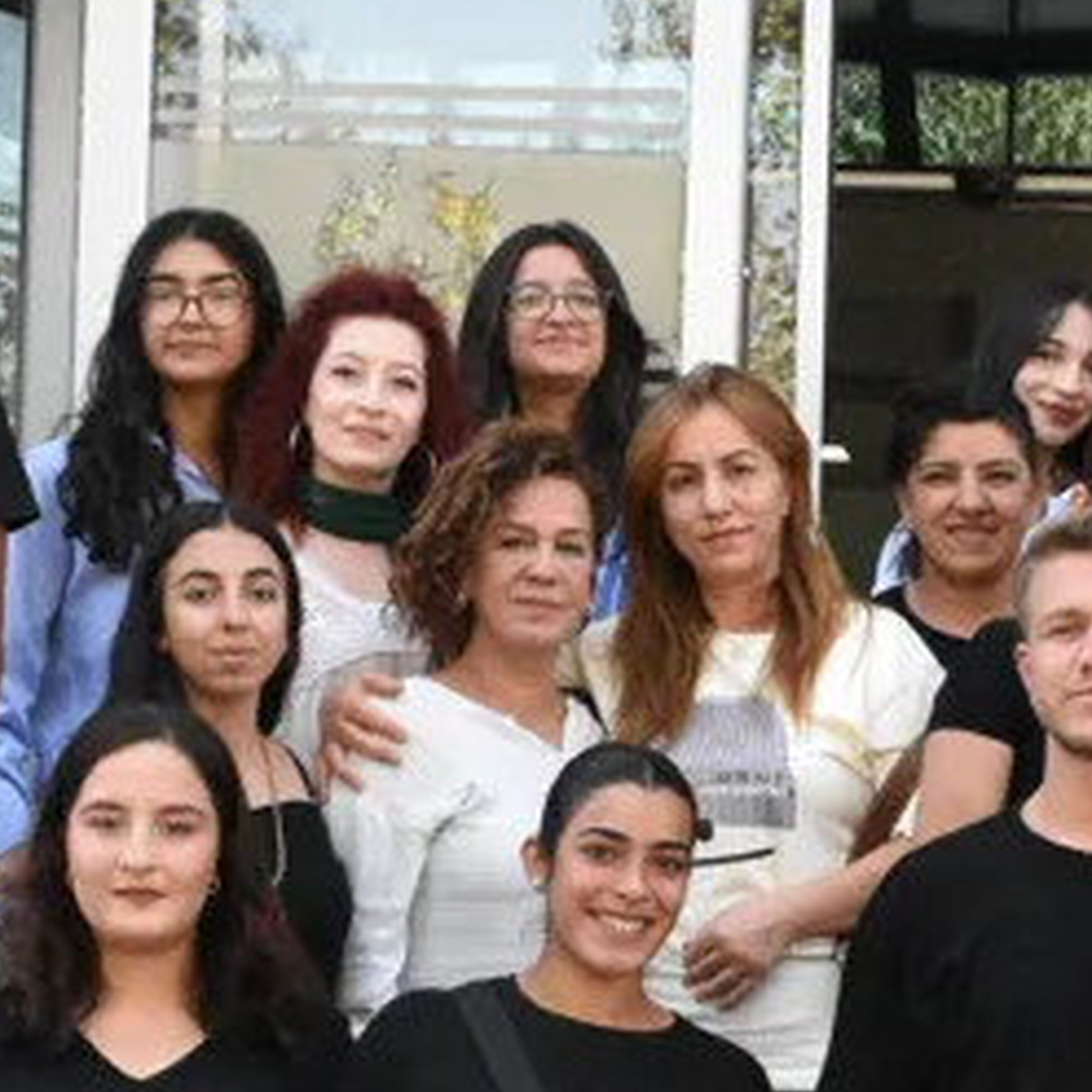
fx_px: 5282
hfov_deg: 11.7
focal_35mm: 148
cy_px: 1061
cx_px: 960
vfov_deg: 11.7
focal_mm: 24
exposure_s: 1/500
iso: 5000
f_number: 11
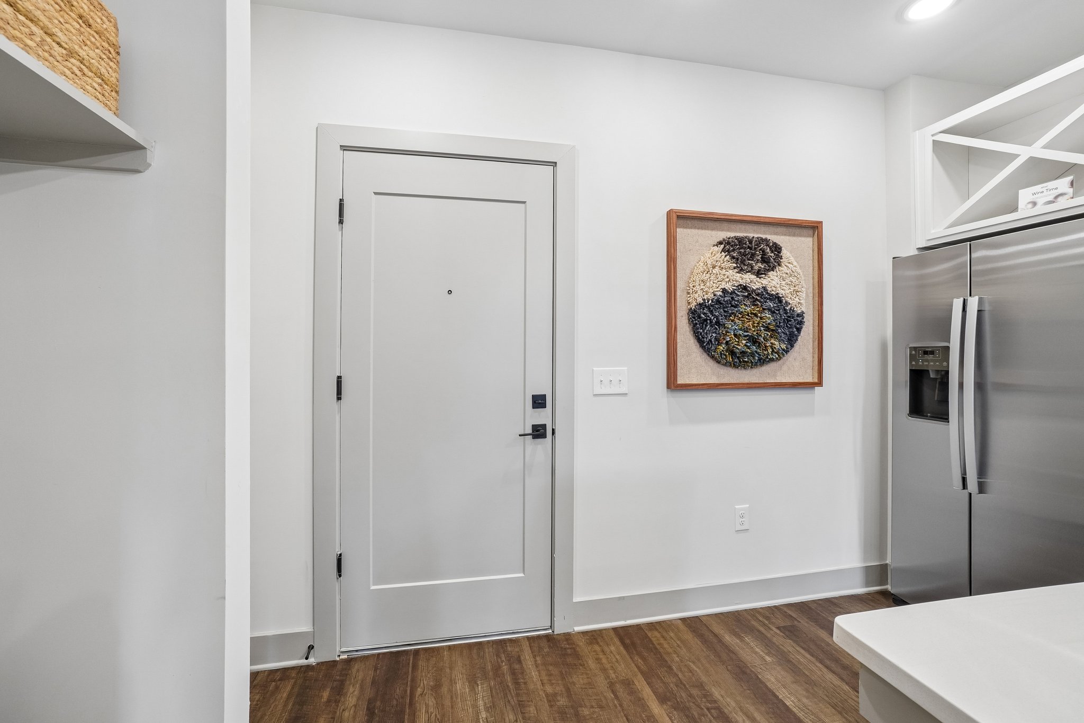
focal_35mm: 15
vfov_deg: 77.3
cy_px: 362
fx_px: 452
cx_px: 542
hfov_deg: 100.4
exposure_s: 1/10
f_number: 8
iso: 400
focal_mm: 10
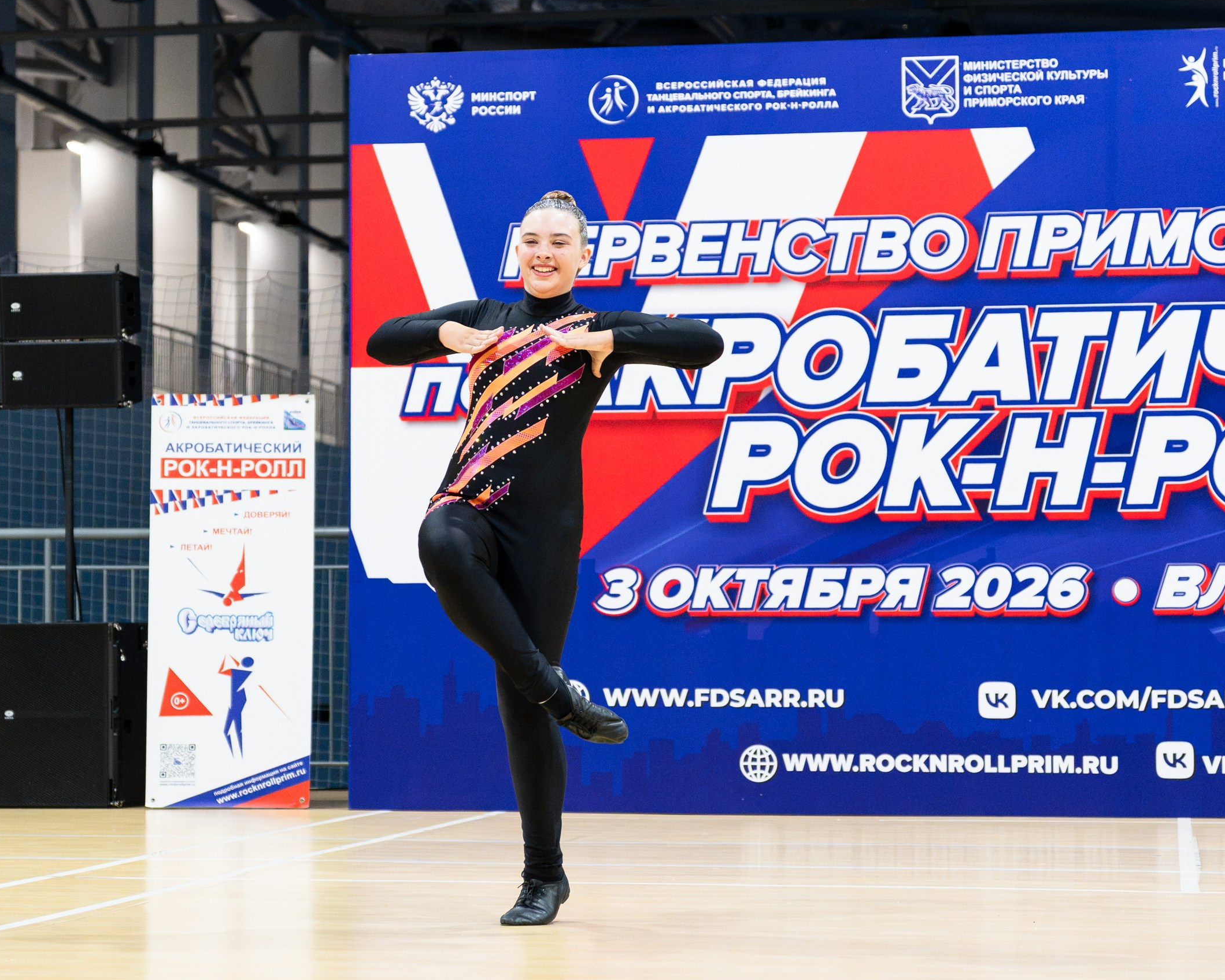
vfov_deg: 16.5
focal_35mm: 93
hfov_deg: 20.6
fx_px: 3372
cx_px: 506
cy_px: 507
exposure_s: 1/640
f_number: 2.8
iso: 3200
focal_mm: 46.9
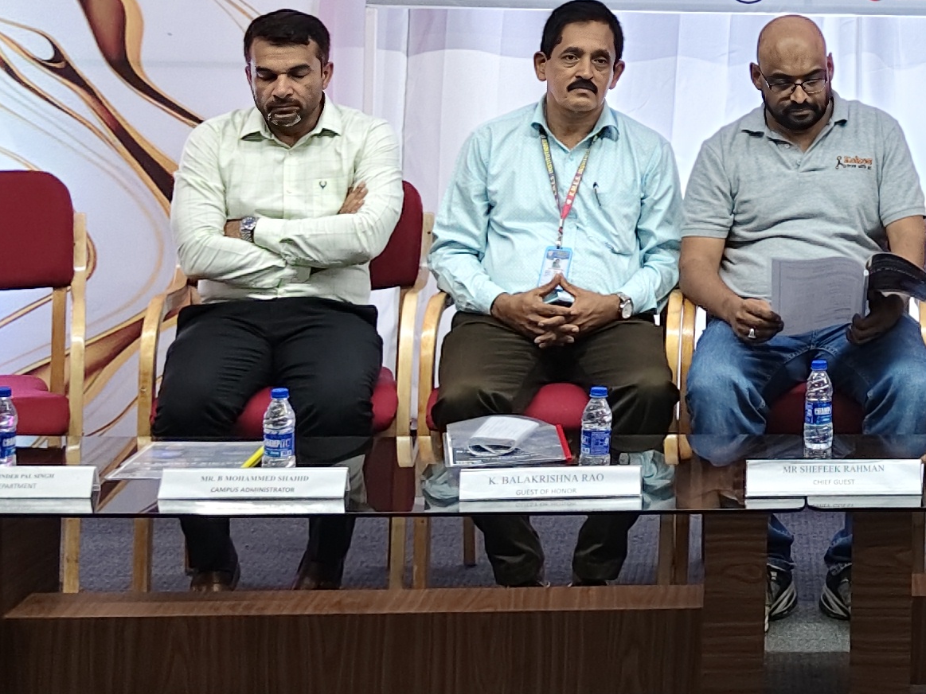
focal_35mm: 81
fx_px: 2167
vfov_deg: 17.8
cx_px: 1050
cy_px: 6
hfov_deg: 22.6
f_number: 1.88
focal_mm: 5.56
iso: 72
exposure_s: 1/100
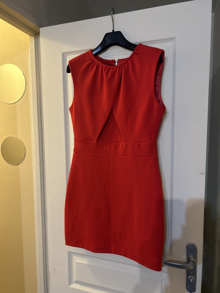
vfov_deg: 67.3
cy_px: 146
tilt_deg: -5.7
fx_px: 220
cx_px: 110
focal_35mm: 26
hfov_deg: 53.1
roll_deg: -0.1
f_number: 1.5
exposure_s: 1/50
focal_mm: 5.7
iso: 200
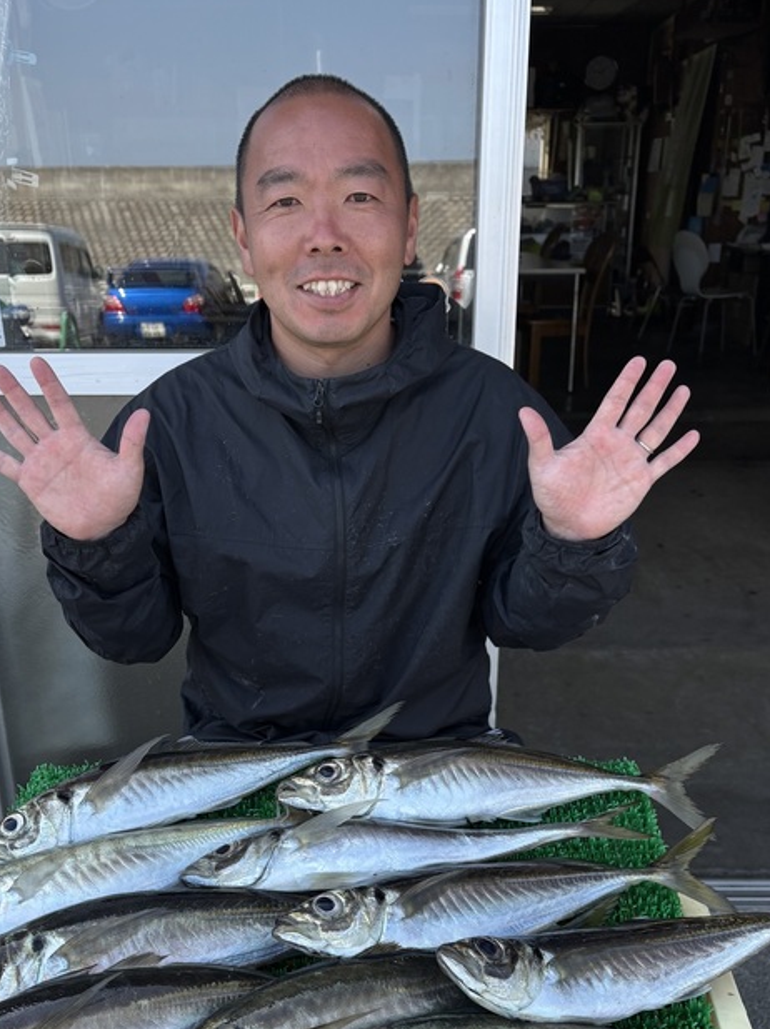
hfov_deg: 39.6
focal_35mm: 36
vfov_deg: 50.7
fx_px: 1069
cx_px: 373
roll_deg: +0.1
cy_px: 664
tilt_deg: -23.7
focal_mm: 5.96
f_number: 1.6
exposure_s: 1/1139
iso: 50
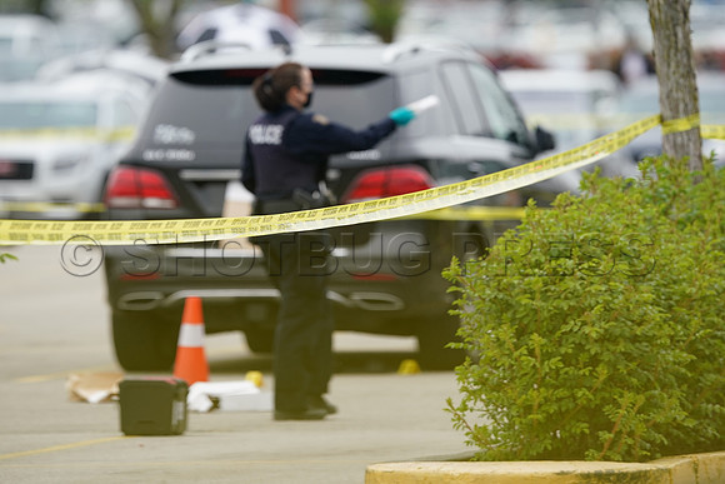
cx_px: 362
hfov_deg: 3.4
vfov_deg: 2.3
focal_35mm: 600
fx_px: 12086
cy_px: 242
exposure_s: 1/320
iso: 400
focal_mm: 600
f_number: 6.3
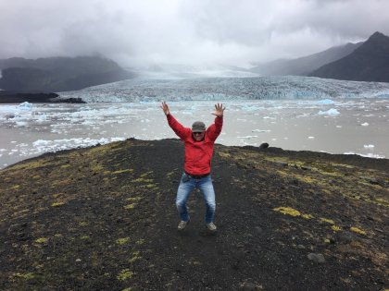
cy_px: 146
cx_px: 194
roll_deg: +0.3
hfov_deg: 61.7
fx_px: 326
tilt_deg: -8.3
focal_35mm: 29
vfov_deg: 48.2
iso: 25
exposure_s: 1/657
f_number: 2.2
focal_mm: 4.15
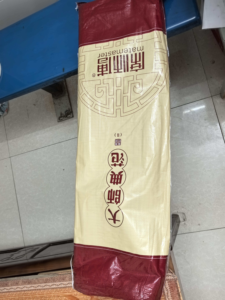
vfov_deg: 65.3
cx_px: 112
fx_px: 234
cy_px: 150
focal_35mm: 27
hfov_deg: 51.4
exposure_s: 1/50
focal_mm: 6.98
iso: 200
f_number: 2
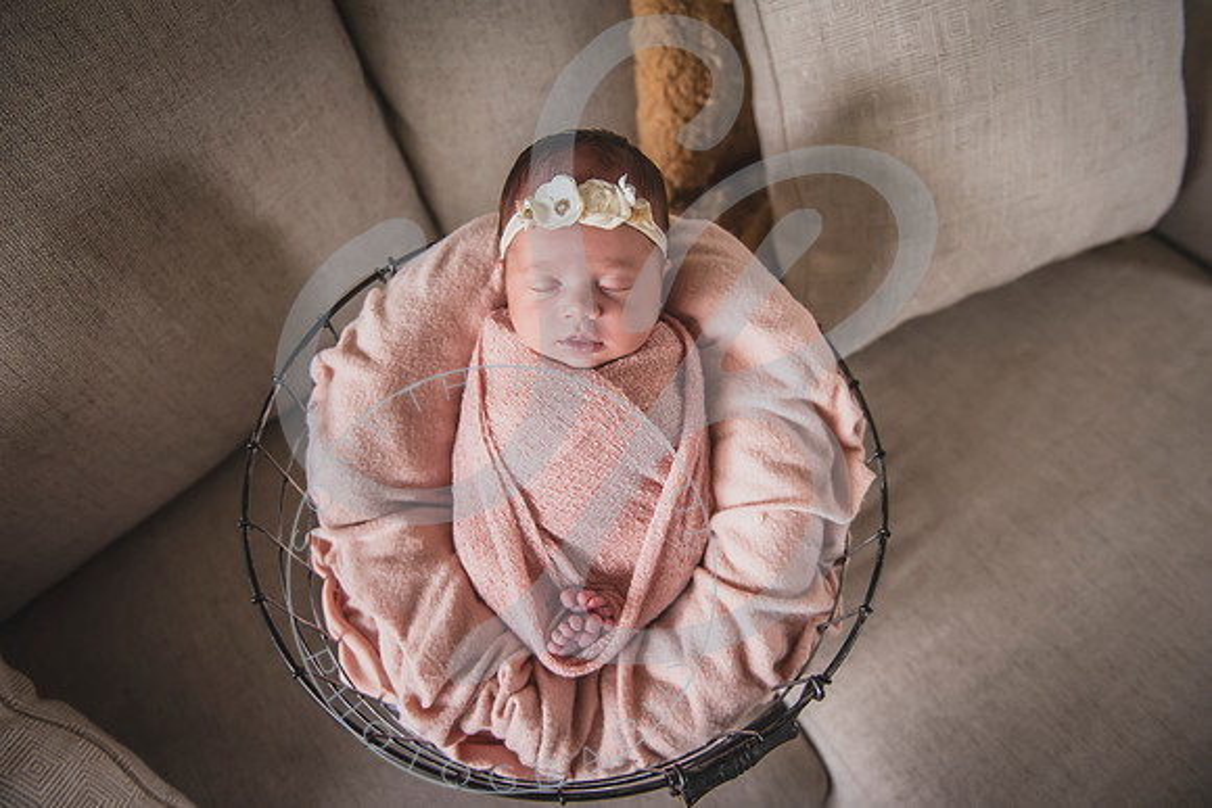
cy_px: 404
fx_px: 808
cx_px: 606
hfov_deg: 73.7
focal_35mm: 24
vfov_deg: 53.2
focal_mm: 24
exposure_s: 1/160
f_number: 2.8
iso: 1250
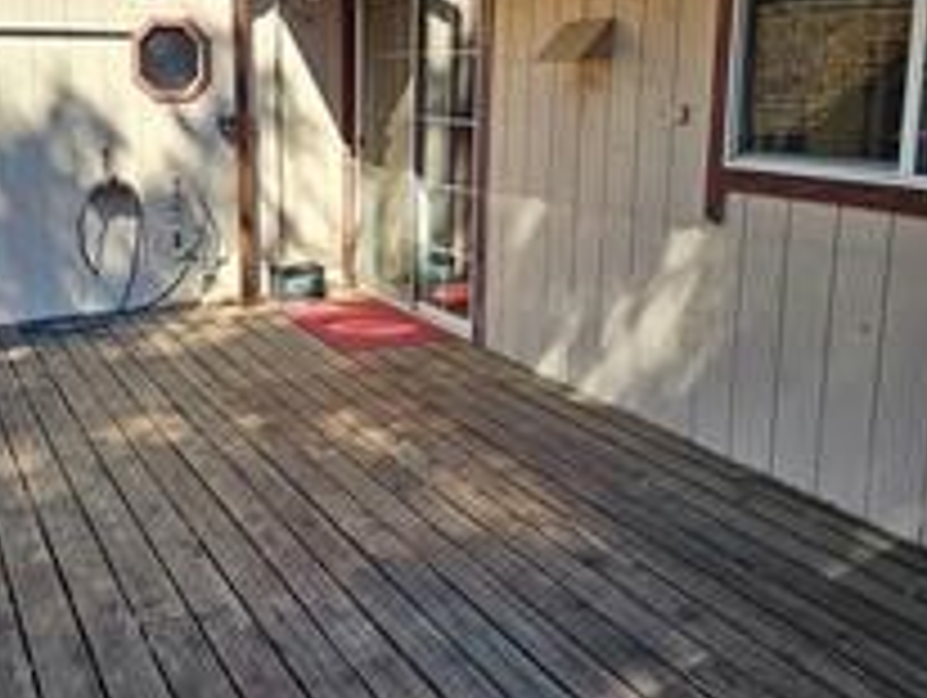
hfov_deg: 48.6
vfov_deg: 37.6
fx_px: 1019
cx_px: 371
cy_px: 275
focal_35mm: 38
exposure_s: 1/149
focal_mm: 6.3
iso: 10
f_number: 1.7
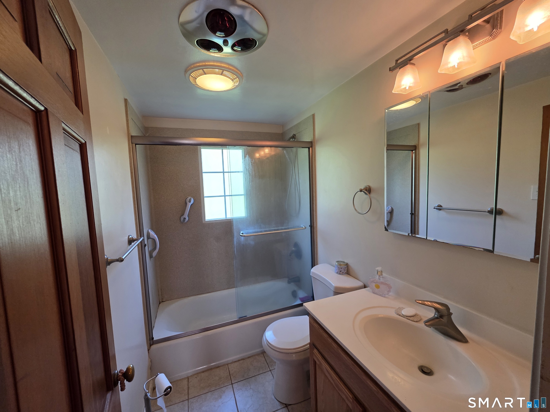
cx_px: 275
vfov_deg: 89.9
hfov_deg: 106.2
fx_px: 207
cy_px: 206
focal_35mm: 13
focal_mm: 2.2
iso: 200
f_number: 1.9
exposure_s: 1/120
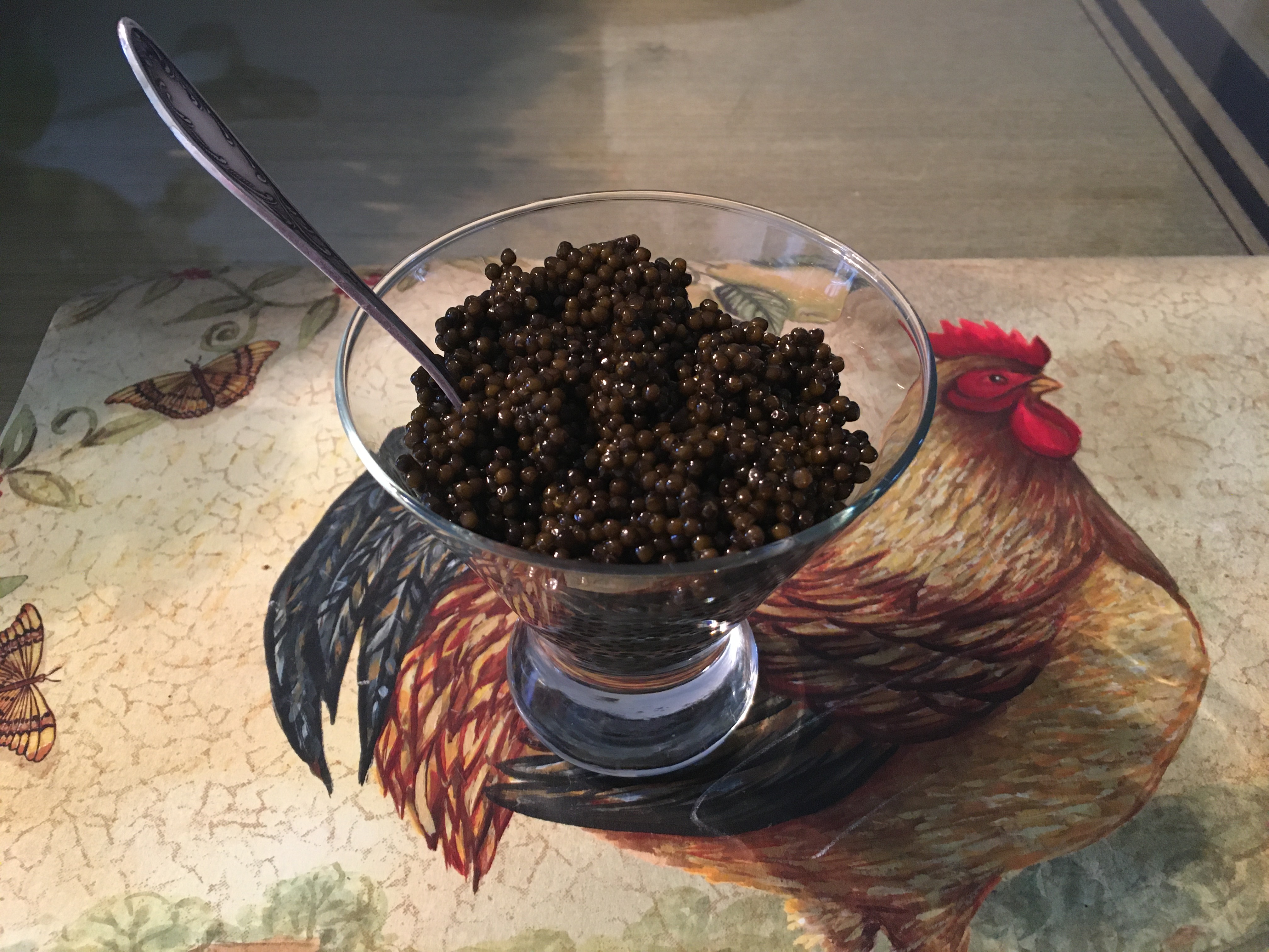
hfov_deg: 61.7
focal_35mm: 29
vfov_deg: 48.2
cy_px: 476
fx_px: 1063
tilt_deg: -45.3
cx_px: 634
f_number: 2.2
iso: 200
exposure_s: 1/17
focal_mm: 4.15
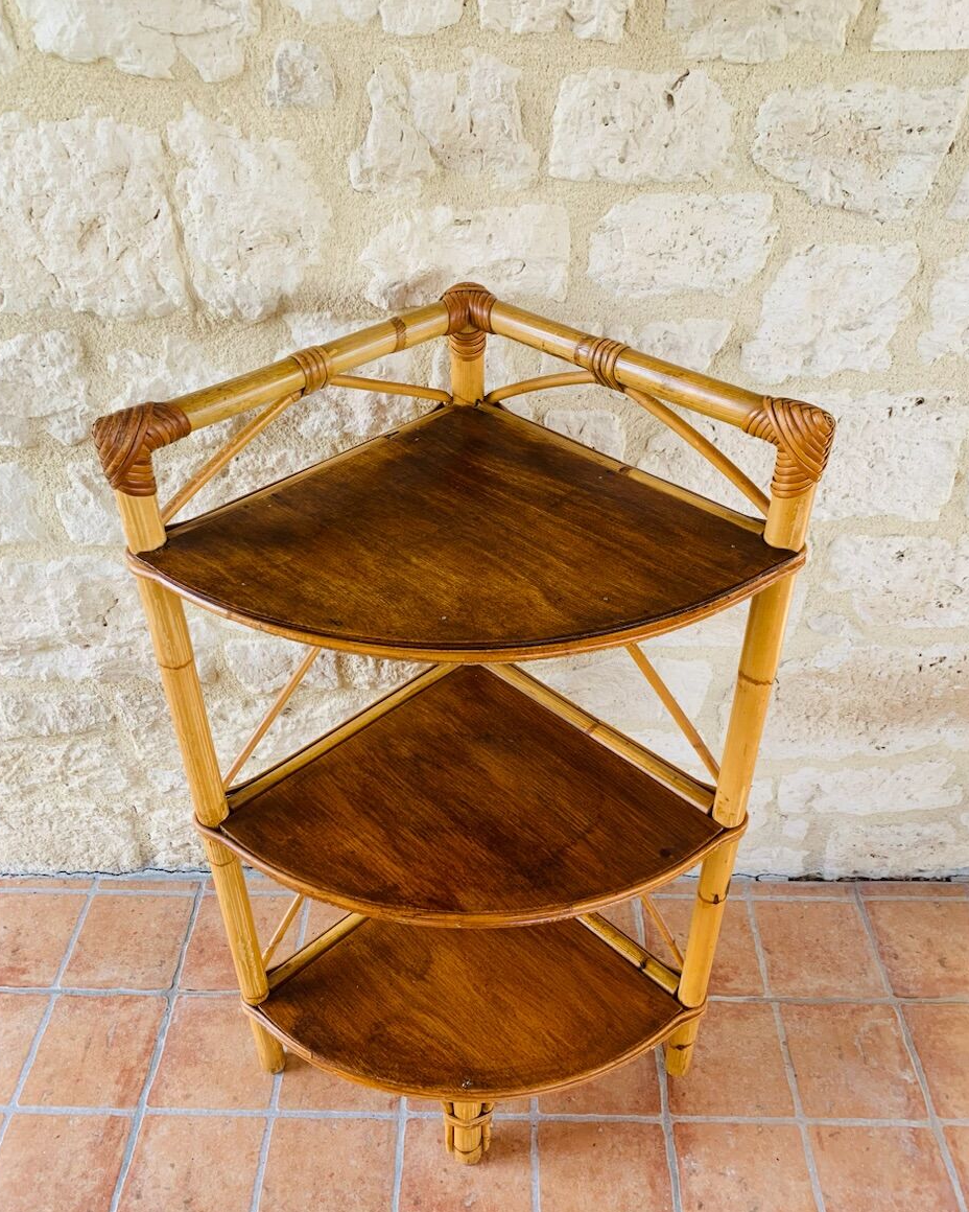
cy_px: 600
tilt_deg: -36.5
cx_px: 471
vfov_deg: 62.2
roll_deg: +0.9
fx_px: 1004
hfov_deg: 51.5
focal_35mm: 28
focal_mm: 4.25
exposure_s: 1/121
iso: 64
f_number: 1.8
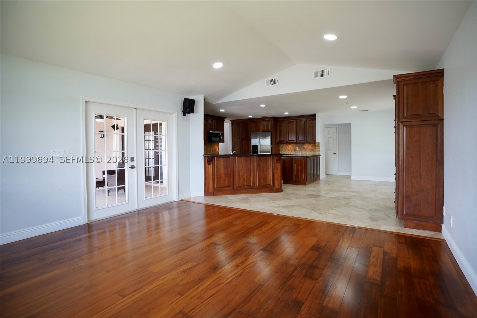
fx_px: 212
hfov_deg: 96.7
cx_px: 238
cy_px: 159
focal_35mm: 16
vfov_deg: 73.7
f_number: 4
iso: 800
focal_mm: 16
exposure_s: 1/160
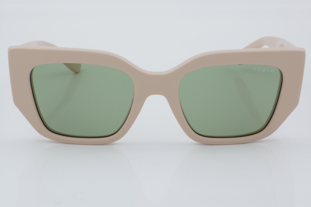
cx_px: 156
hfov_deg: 24.6
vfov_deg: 16.6
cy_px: 104
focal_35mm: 82
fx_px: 713
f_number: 32
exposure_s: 1/4
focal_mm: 55
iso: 100
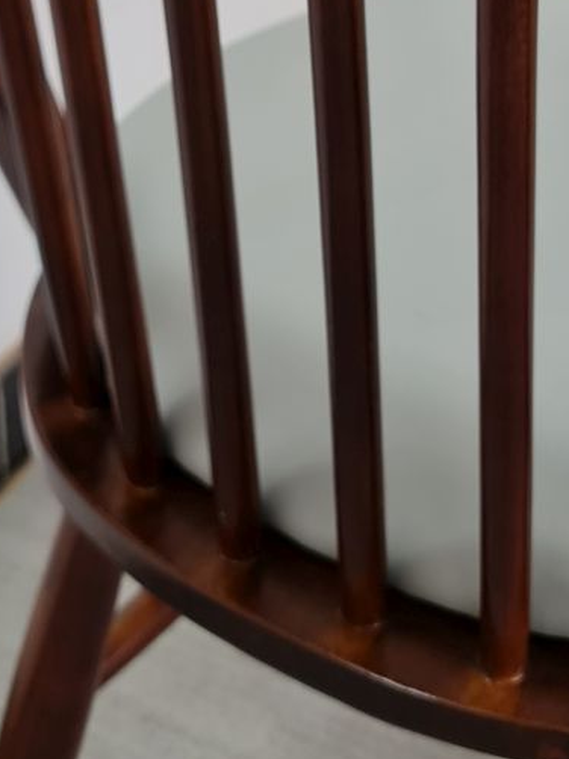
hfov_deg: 17.3
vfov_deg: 21.5
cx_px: 340
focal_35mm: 85
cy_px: -131
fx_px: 1865
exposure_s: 1/100
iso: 80
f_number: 1.8
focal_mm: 7
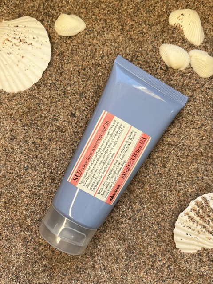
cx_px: 106
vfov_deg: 67.3
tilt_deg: -87.3
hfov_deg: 53.1
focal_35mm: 26
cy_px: 142
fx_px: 213
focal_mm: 5.1
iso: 40
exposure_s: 1/173
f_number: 1.6
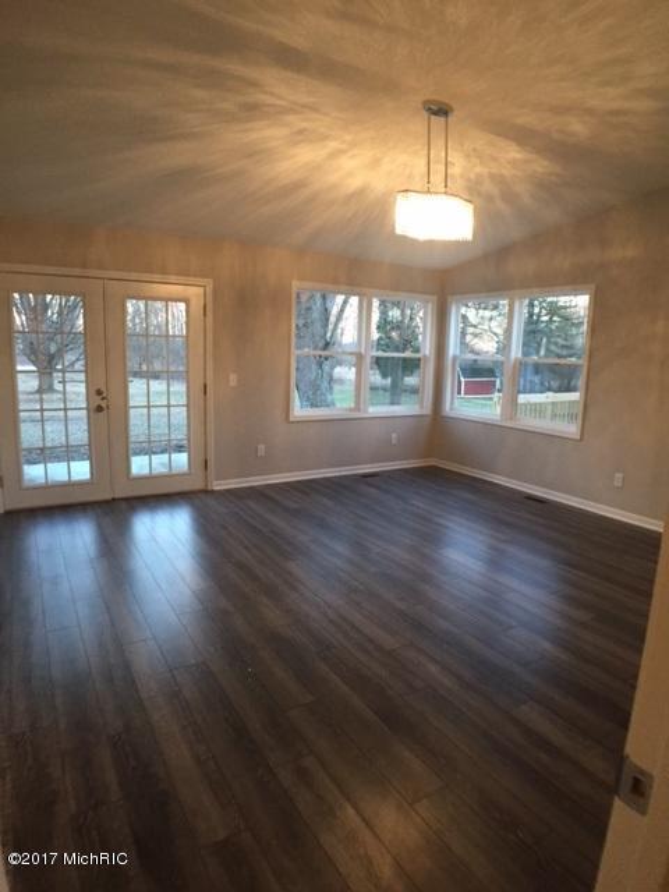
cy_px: 446
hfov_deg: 48.2
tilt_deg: -9.3
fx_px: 747
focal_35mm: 29
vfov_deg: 61.7
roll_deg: -1.5
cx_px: 334
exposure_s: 1/30
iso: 160
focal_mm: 4.15
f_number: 2.2
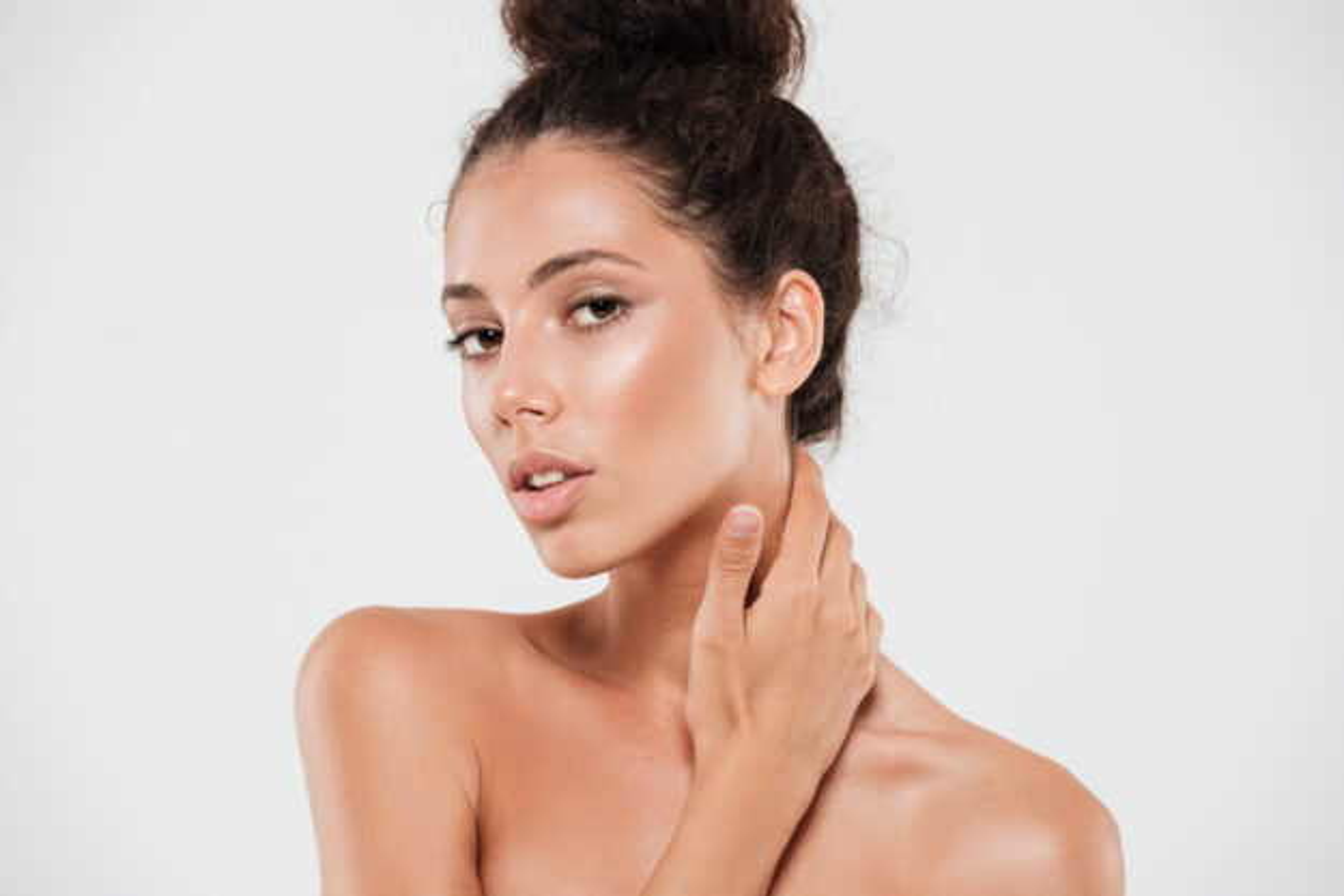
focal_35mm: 185
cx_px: 672
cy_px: 448
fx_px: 6908
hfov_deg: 11.1
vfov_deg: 7.4
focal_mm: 185
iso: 100
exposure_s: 1/160
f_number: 7.1
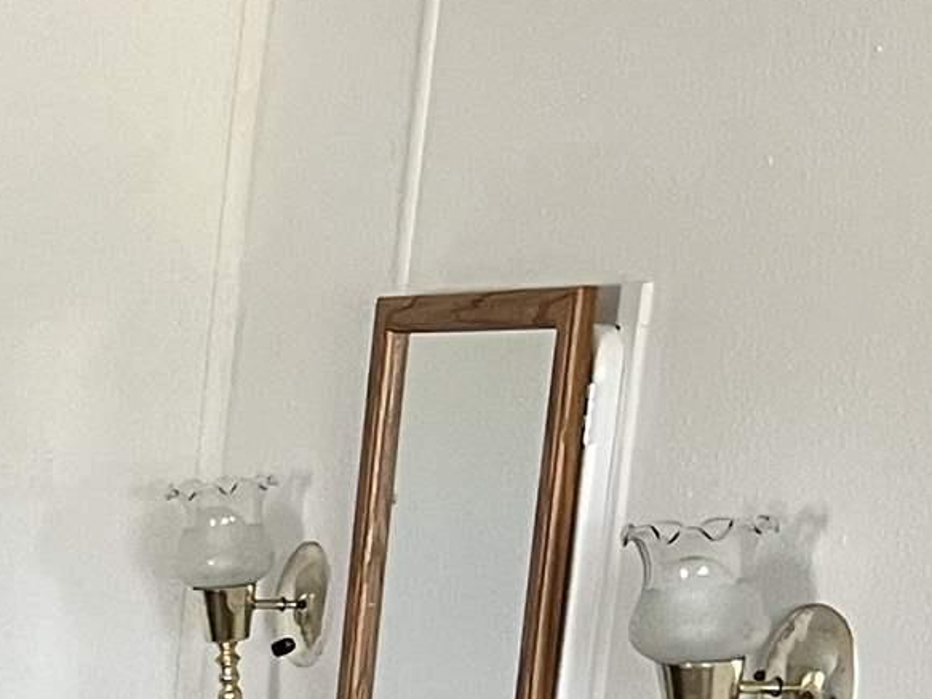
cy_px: 1089
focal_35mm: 137
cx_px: -1175
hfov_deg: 12.1
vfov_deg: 10.4
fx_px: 3688
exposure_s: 1/78
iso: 125
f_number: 1.5
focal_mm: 5.7
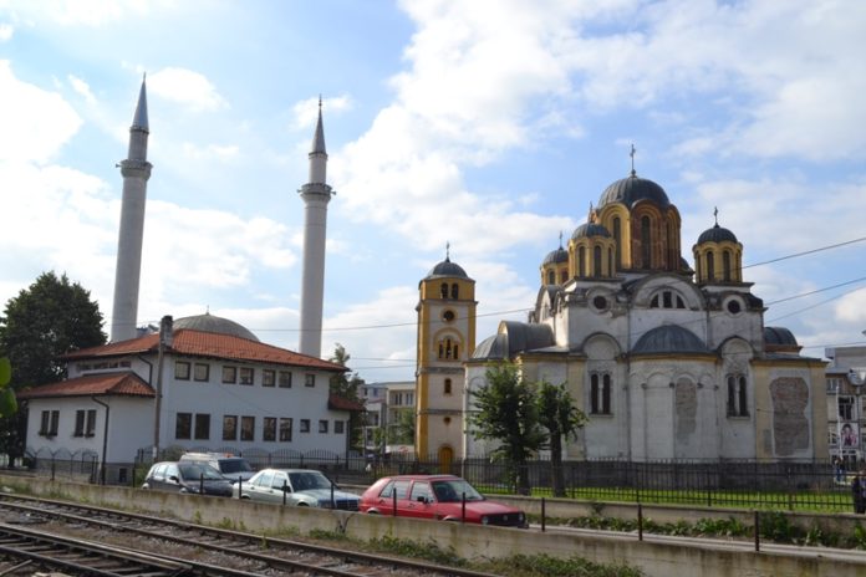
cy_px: 288
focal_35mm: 36
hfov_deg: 53.1
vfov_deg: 36.9
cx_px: 433
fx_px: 866
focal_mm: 24
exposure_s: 1/250
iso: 100
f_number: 8
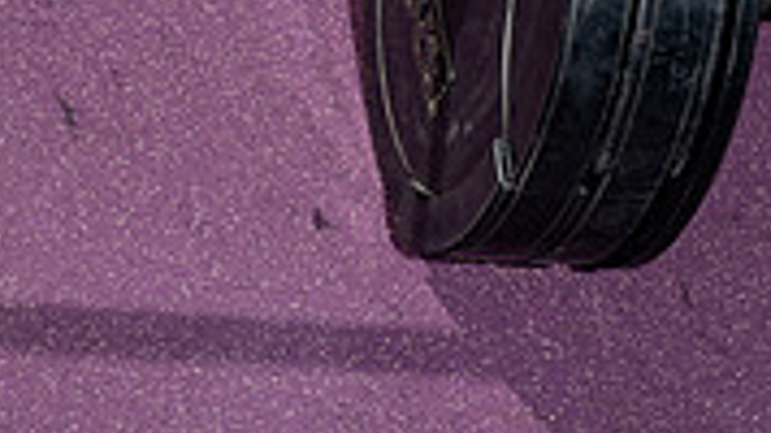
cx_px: 481
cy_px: -524
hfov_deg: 16.5
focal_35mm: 130
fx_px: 2657
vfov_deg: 8.7
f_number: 8
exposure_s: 1/250
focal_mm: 49
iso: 100
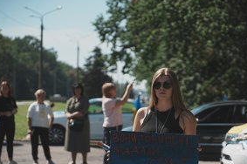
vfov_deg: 12.9
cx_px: 151
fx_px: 726
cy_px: 106
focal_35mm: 106
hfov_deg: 19.3
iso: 100
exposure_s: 1/4000
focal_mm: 75
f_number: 3.2
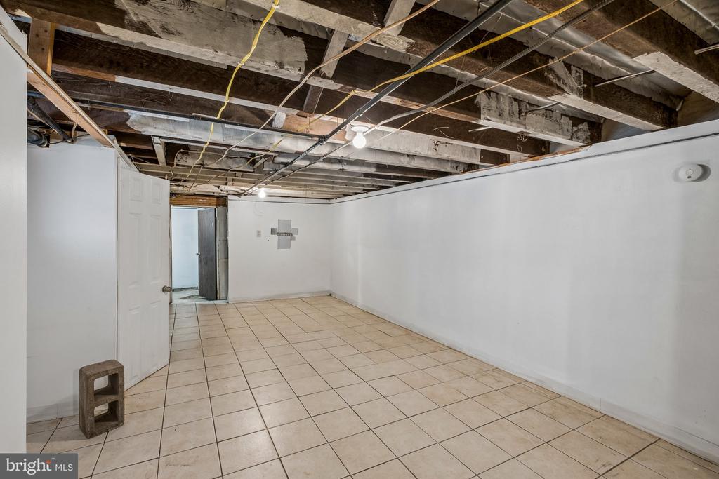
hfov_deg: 100.4
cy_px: 240
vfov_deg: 77.3
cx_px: 360
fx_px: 300
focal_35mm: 15
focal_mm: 10
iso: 250
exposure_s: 1/1.11
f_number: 8
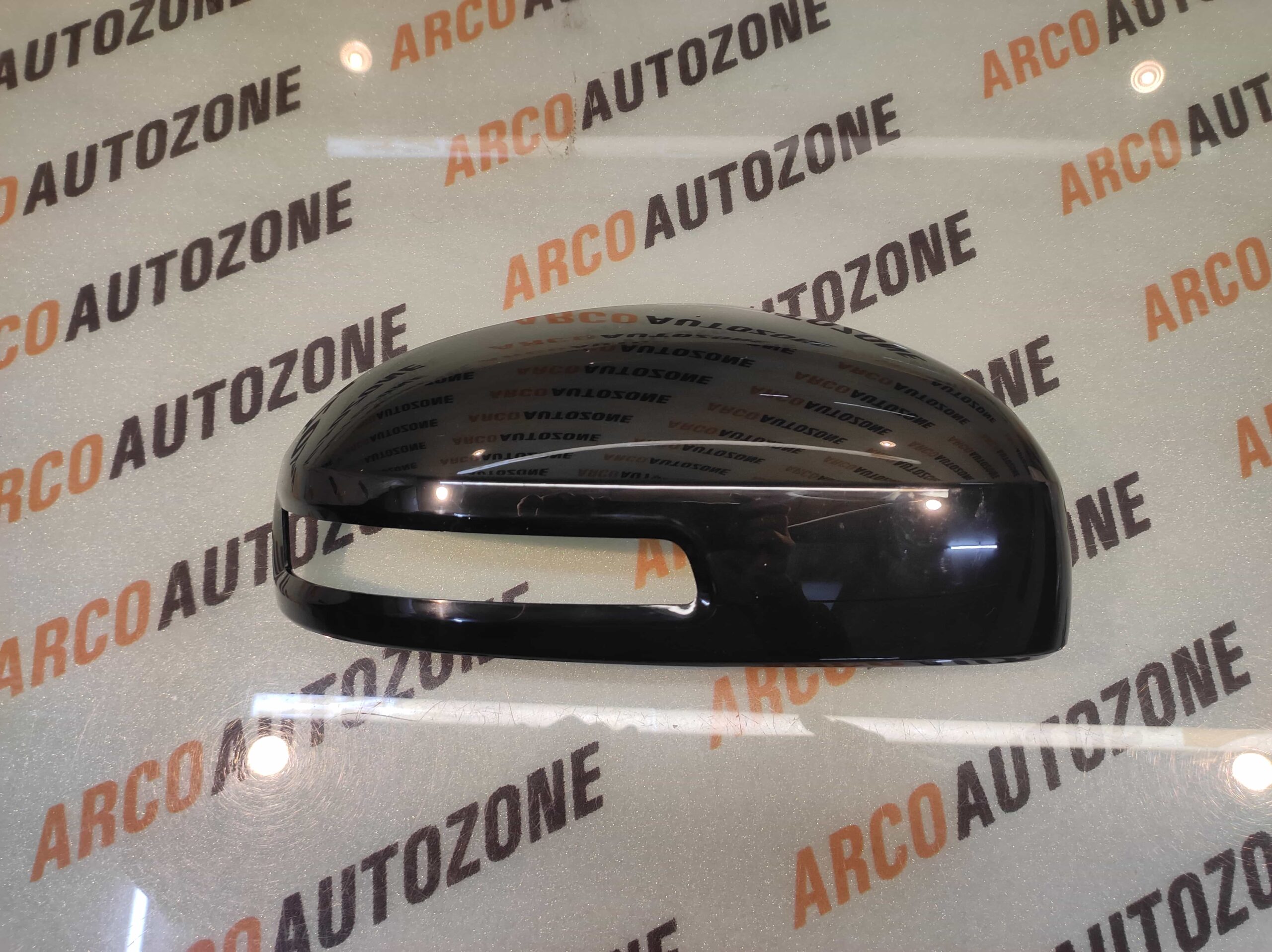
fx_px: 624
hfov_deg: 91.1
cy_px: 476
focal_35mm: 17
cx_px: 636
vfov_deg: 74.7
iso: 83
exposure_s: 1/33
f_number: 1.79
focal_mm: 4.74
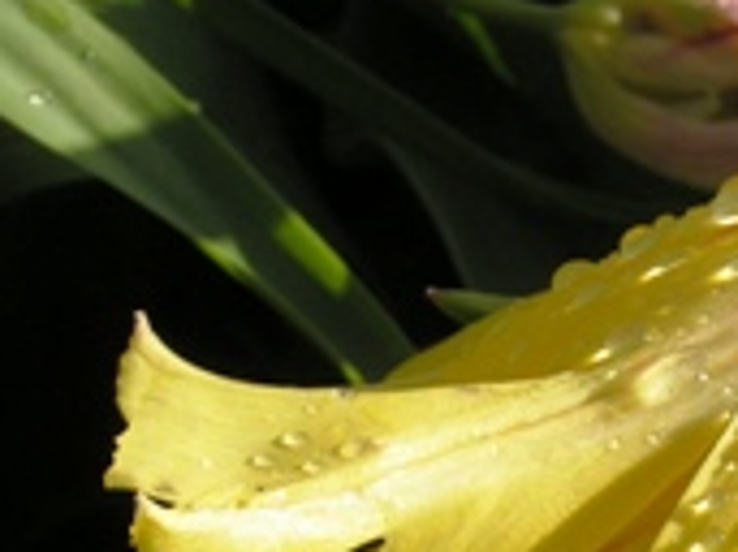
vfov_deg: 8.3
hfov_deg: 10.9
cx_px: 867
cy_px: 606
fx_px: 3792
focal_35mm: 178
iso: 50
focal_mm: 11.1
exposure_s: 1/320
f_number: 5.6
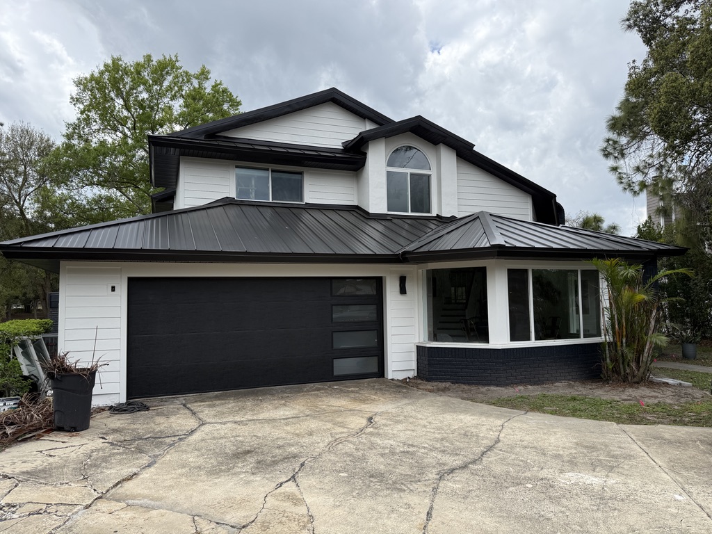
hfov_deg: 71.6
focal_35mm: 24
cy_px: 267
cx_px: 356
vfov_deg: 56.8
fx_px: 494
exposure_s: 1/3953
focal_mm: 6.76
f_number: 1.78
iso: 100
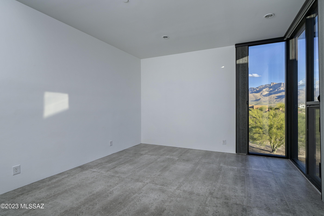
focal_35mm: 15
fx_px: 135
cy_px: 108
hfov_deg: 100.4
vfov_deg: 77.3
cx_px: 162
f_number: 7.1
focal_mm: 15
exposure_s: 1/100
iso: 200
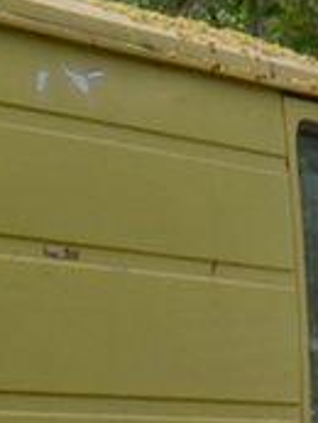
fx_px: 4404
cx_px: -494
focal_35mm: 360
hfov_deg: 4.0
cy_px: 572
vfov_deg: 5.5
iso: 200
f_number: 6.3
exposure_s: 1/160
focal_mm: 32
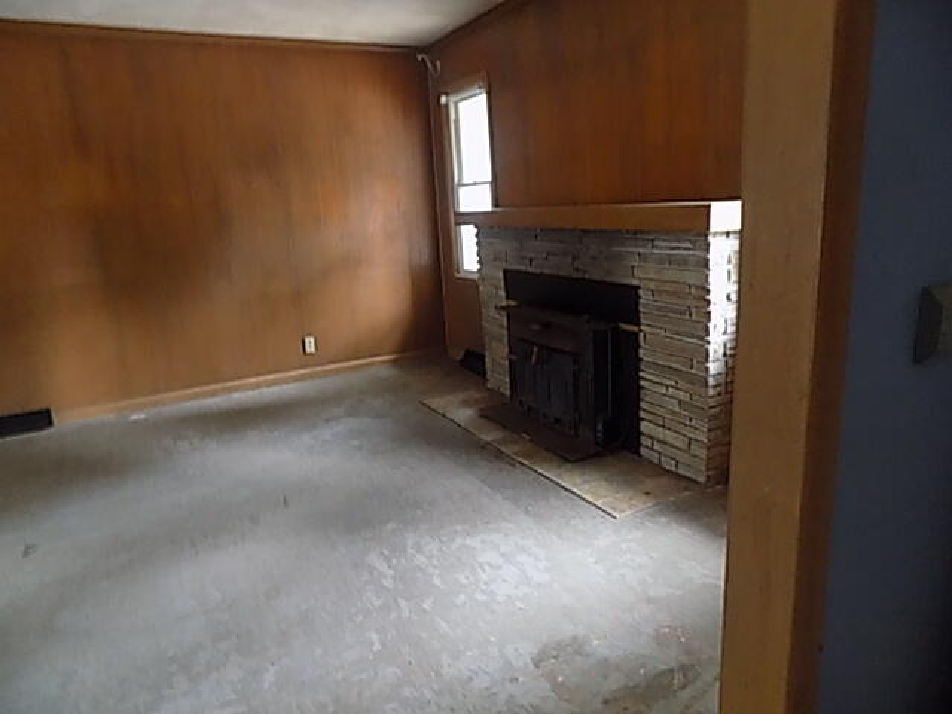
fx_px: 633
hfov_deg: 73.9
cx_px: 476
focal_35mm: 23
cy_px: 357
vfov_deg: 58.9
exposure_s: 1/2.5
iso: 400
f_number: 3.1
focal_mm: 4
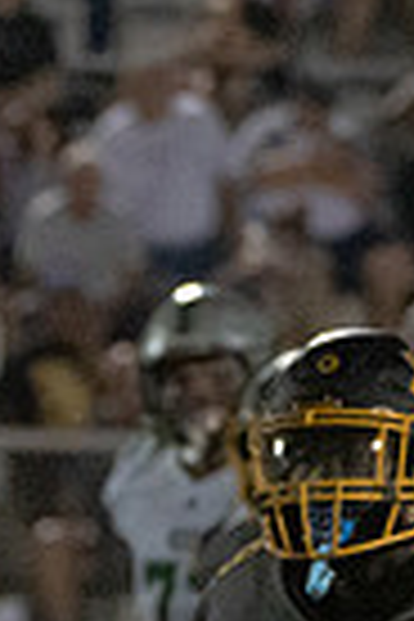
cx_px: -449
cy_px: 1059
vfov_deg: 2.0
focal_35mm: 1005
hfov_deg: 1.4
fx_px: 17335
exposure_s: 1/1000
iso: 20000
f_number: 5.6
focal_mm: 185
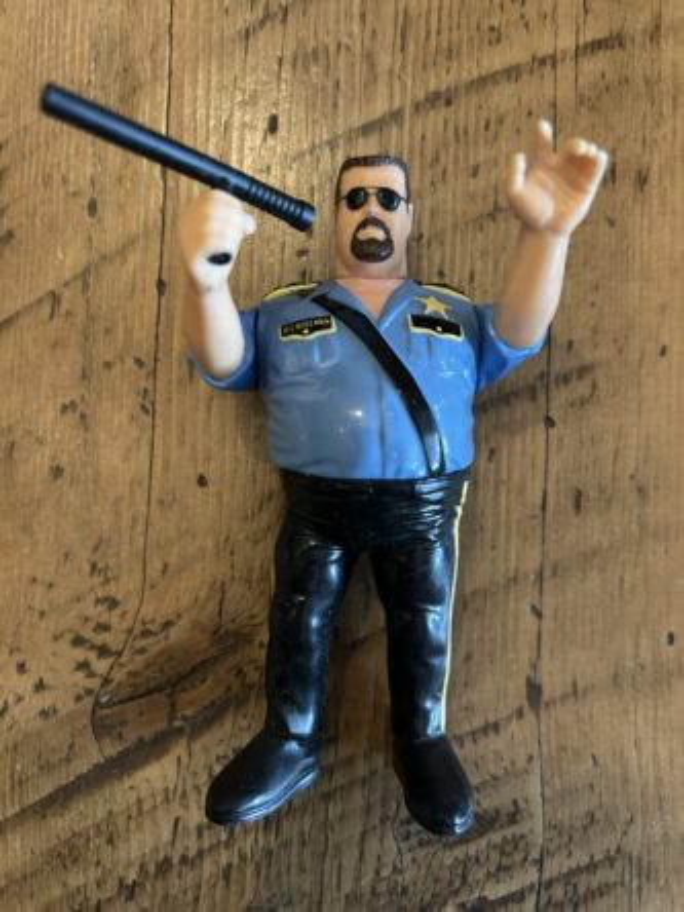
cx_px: 342
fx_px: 685
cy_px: 456
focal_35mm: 26
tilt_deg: -87.6
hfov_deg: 53.1
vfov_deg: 67.3
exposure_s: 1/60
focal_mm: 5.7
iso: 500
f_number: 1.5
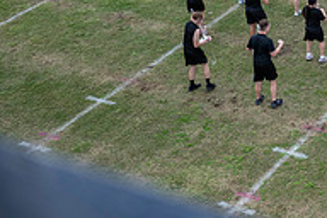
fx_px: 990
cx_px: 489
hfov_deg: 17.0
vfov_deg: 12.1
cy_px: -91
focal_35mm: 109
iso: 250
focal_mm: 36
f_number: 2.8
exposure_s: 1/1250
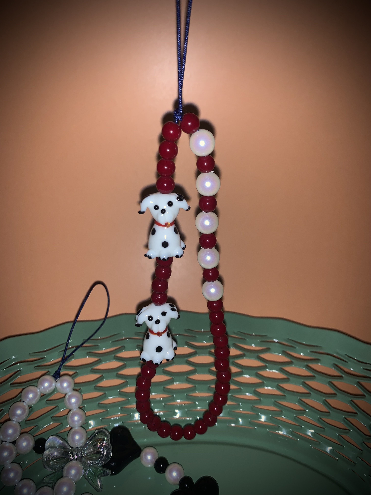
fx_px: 372
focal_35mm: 26
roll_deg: -1.7
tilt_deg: -22.8
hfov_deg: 53.1
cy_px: 248
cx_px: 186
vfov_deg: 67.3
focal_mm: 4.25
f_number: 1.8
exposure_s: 1/60
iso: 25
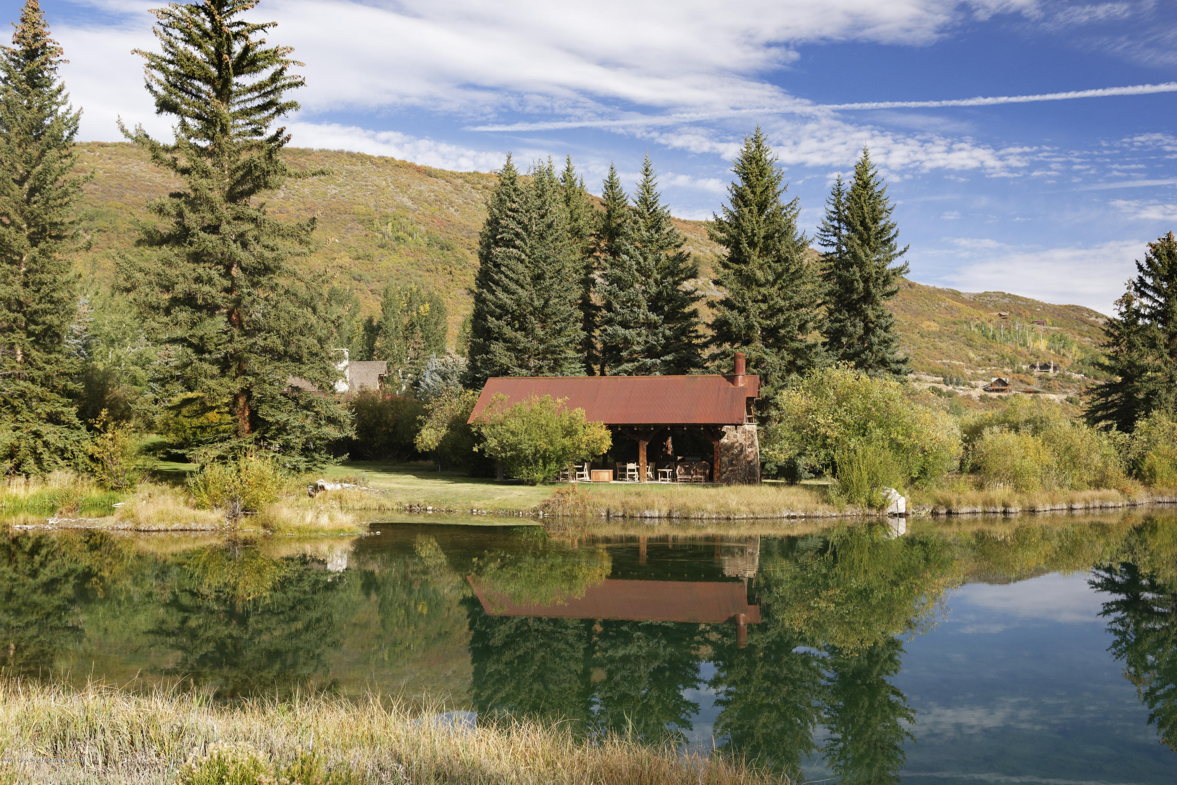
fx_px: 1046
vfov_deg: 41.1
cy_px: 392
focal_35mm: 32
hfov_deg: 58.7
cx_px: 588
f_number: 7.1
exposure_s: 1/250
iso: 320
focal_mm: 32
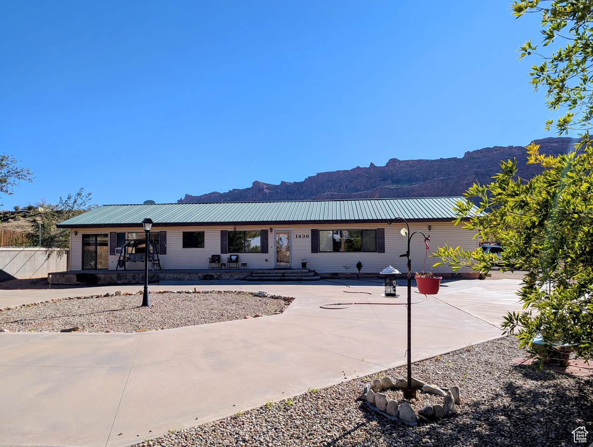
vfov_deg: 56.9
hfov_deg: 71.5
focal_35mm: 24
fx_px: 412
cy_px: 224
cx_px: 296
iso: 45
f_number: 1.85
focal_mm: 6.81
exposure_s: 1/1984
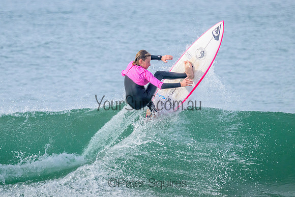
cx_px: 116
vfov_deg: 1.2
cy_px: 61
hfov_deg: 1.9
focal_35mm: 1101
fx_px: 9022
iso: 2200
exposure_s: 1/2000
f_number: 11
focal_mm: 800
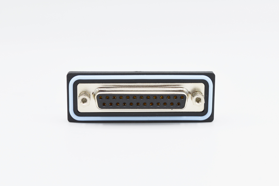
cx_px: 140
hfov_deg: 35.1
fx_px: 441
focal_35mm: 57
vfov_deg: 23.7
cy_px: 93
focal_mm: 38
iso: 100
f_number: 8
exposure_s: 1/250
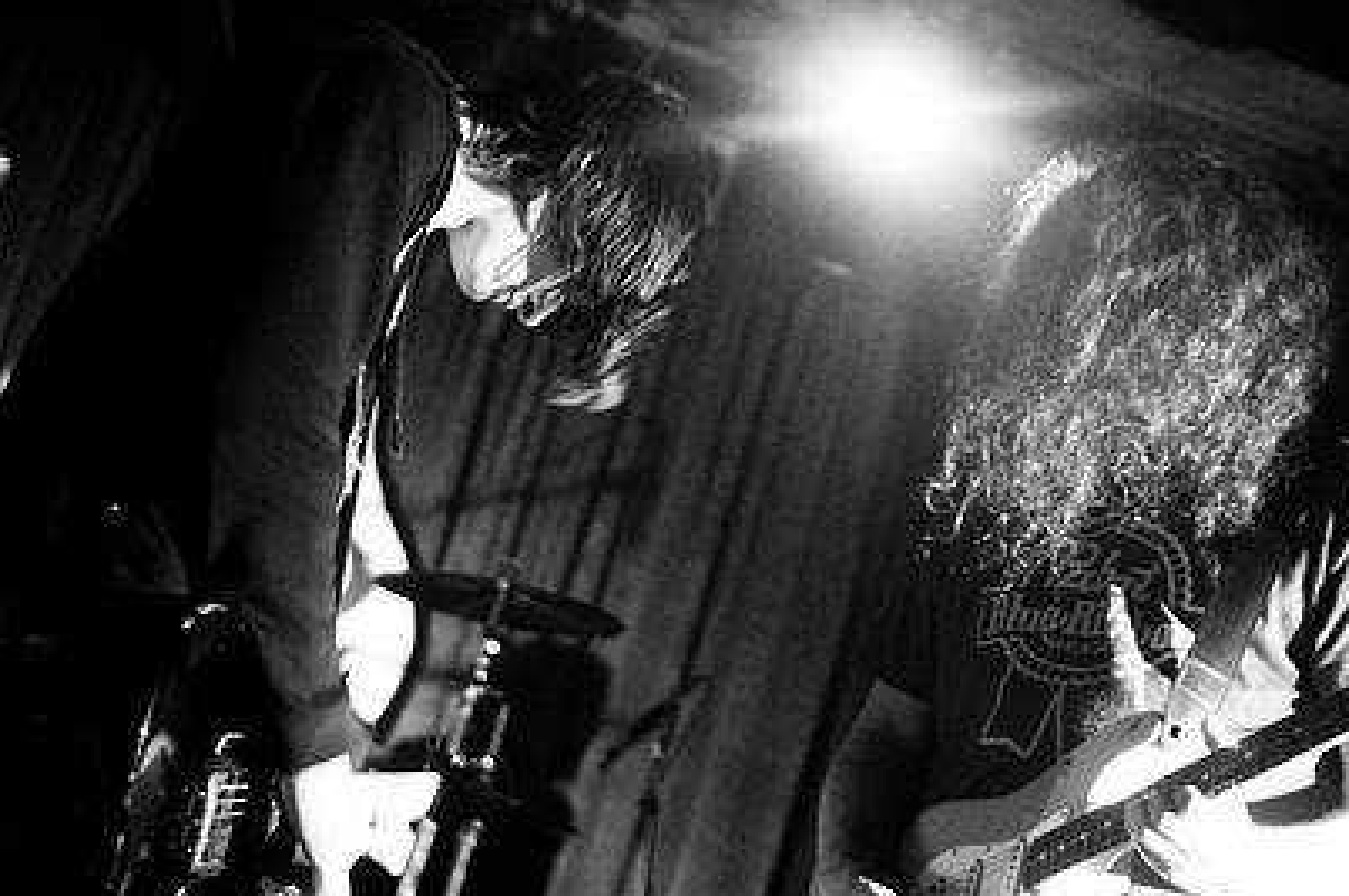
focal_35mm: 65
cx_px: 779
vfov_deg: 20.8
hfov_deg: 30.9
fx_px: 2433
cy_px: 555
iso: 1000
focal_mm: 30
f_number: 1.8
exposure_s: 1/50
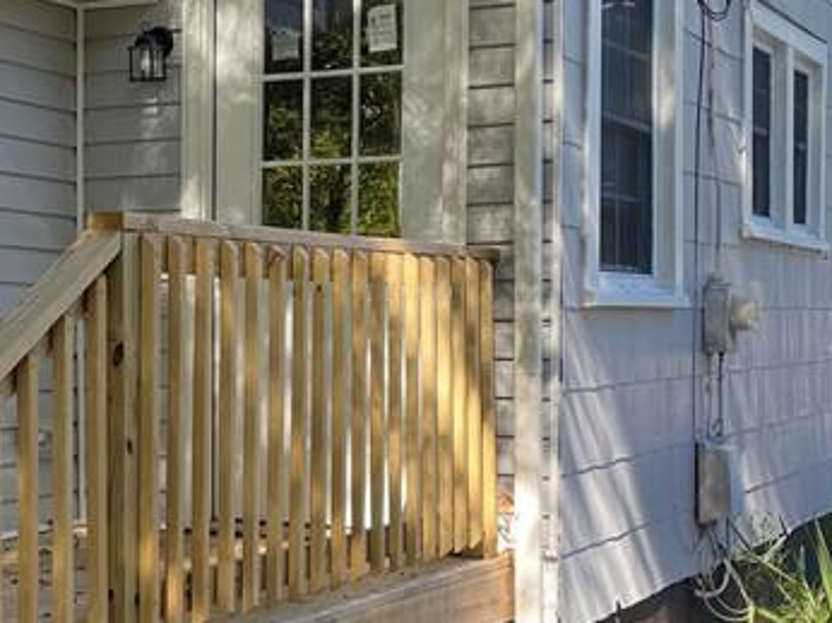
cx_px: 173
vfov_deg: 19.9
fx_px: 1777
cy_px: 358
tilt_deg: -1.7
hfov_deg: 25.9
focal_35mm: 74
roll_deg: -0.2
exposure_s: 1/267
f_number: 1.6
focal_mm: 5.1
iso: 32
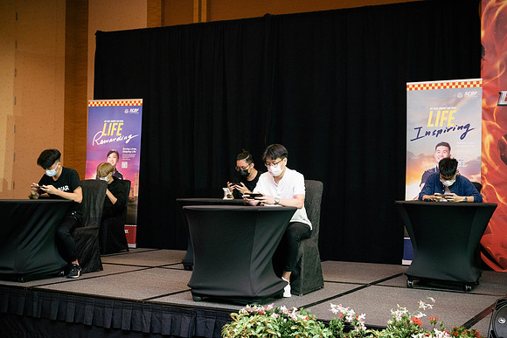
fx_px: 690
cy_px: 169
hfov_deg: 40.3
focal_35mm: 49
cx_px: 254
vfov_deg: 27.5
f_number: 6.3
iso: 4000
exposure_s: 1/100
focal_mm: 49
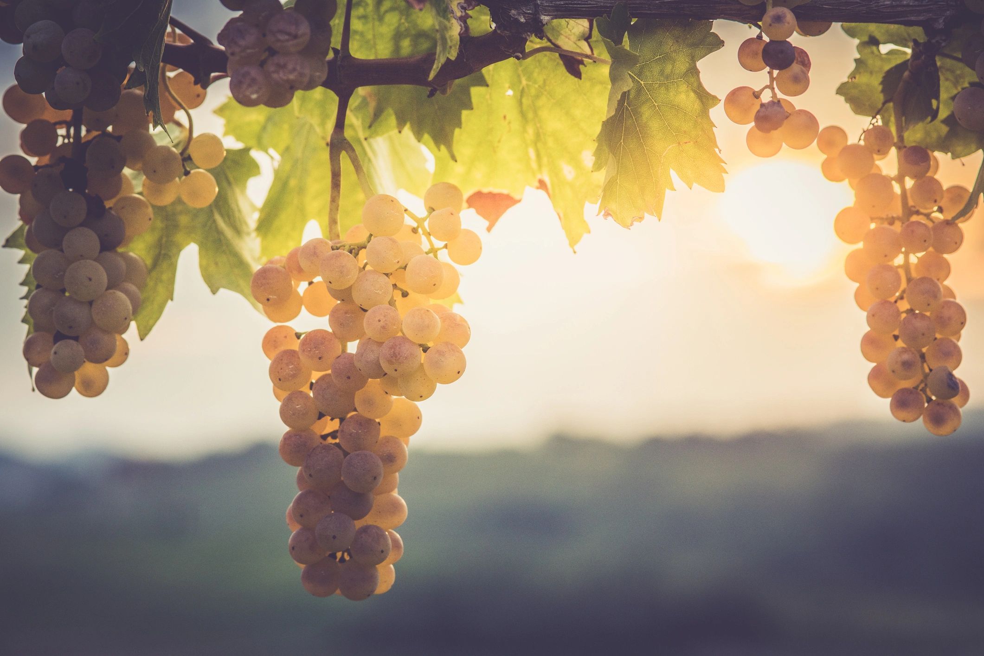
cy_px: 328
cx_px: 492
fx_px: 2870
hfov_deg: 19.5
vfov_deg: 13.0
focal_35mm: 105
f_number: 6.3
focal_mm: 105
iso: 320
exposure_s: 1/500
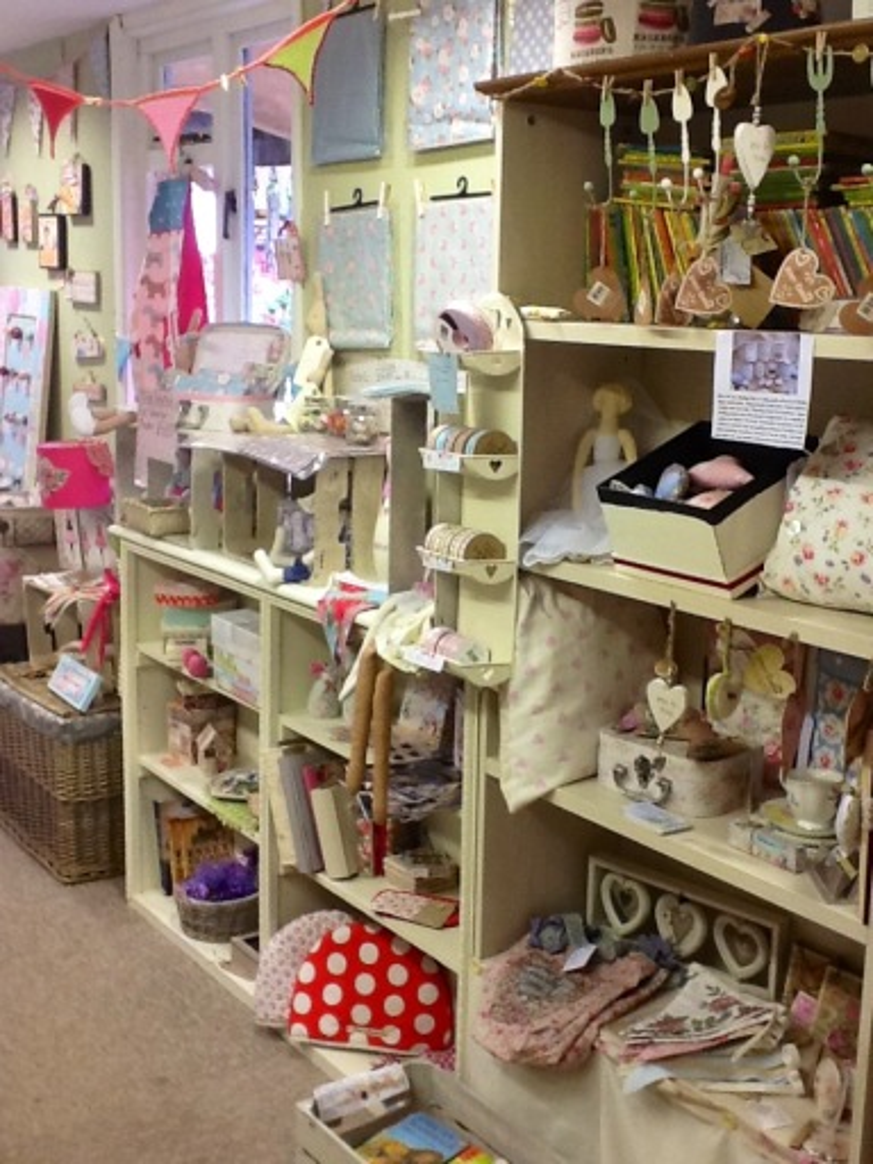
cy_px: 582
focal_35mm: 44
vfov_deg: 42.9
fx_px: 1480
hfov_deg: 32.9
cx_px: 436
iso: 50
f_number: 2.4
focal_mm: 2.03
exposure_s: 1/30
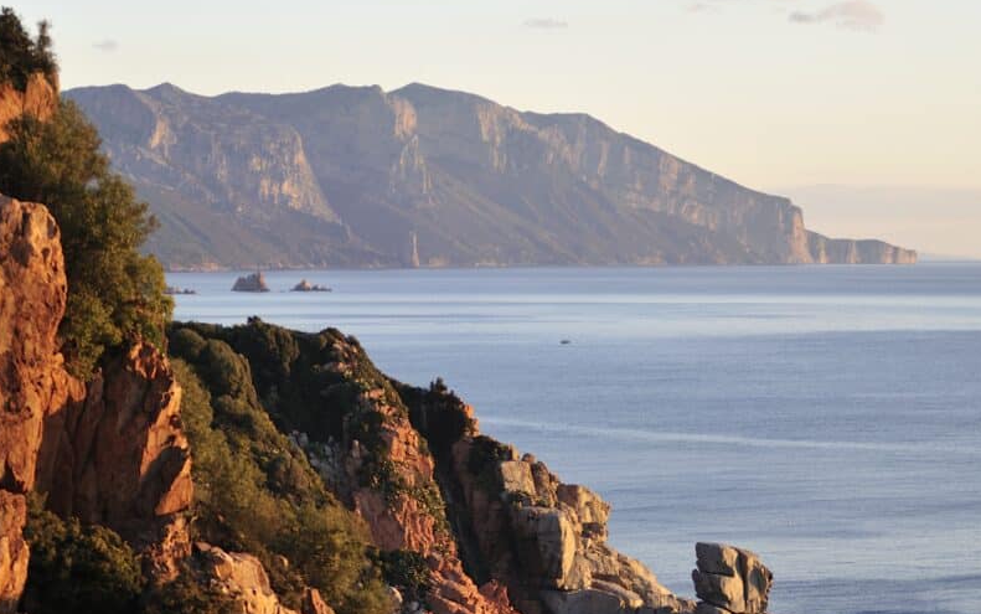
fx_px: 2942
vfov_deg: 11.9
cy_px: 347
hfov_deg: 18.9
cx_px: 466
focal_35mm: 110
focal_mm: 80
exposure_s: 1/250
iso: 200
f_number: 2.8
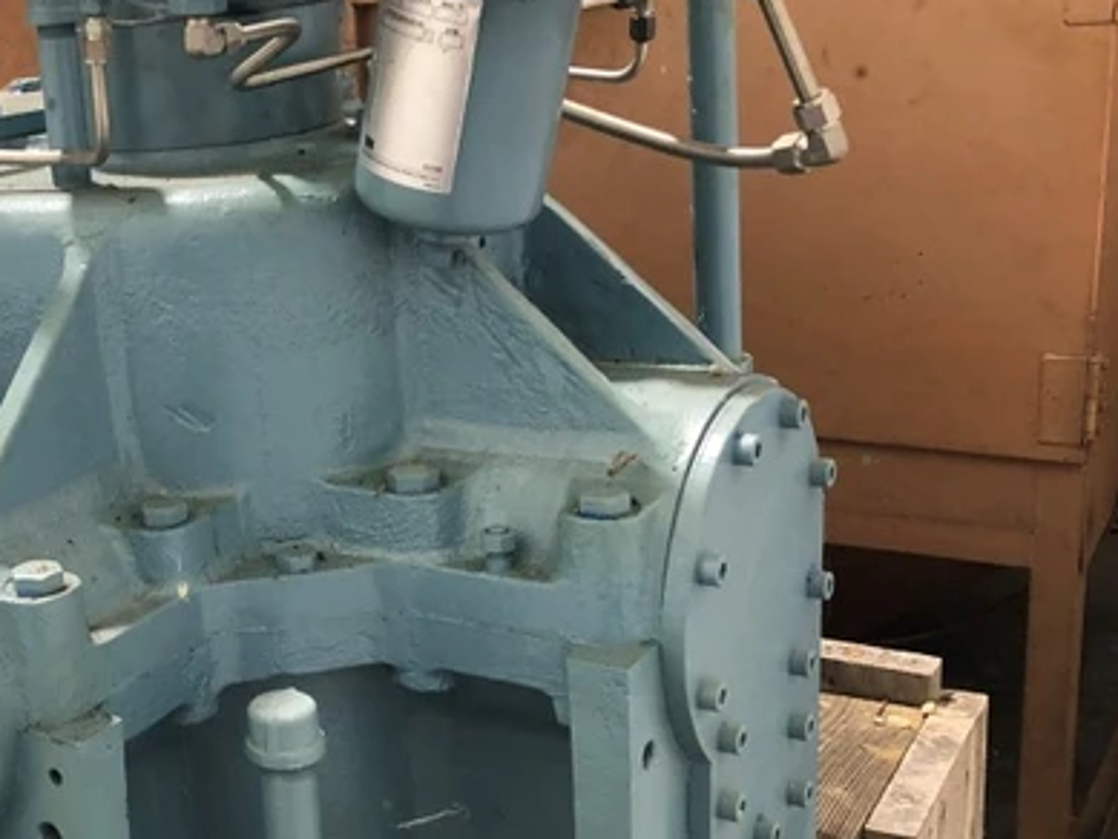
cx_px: 106
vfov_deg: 27.0
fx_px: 1745
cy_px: 435
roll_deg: +5.9
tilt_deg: -15.1
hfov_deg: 33.6
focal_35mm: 54
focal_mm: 3.99
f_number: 1.8
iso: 64
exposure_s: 1/15
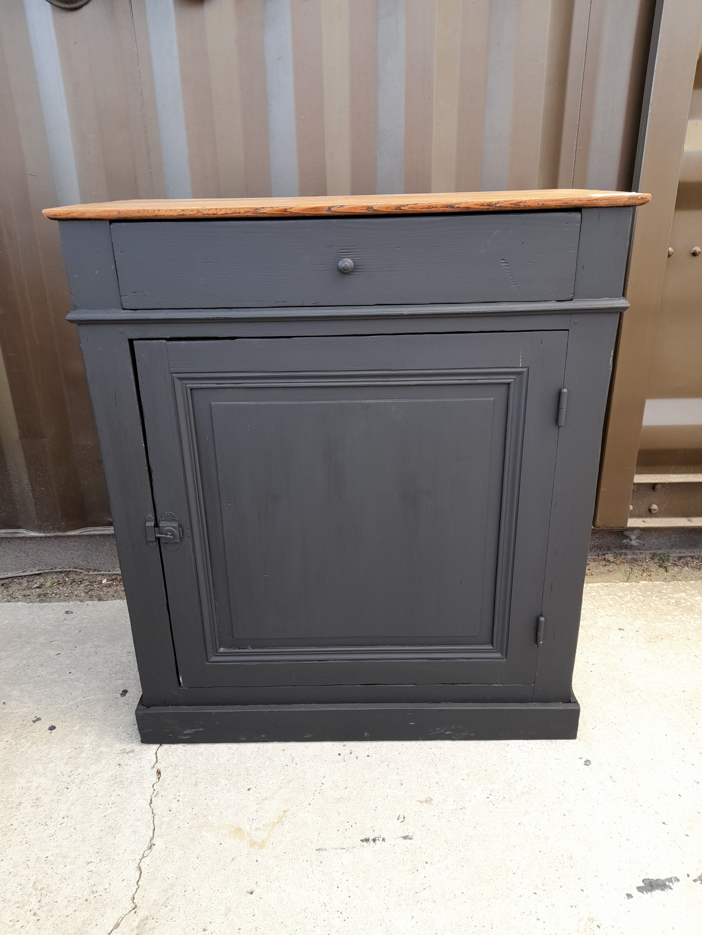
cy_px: 468
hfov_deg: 54.9
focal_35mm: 25
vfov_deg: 69.4
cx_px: 351
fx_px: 676
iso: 32
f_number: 2
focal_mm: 4.6
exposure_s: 1/50
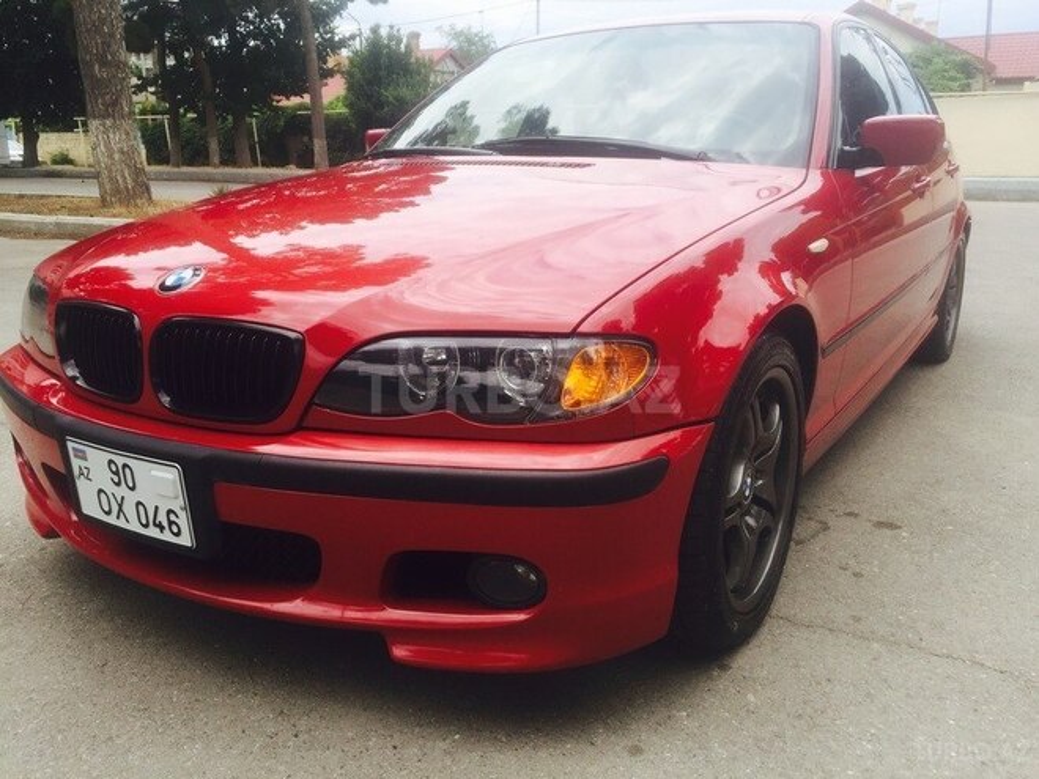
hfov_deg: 61.7
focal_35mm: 29
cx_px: 520
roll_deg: -0.7
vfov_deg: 48.2
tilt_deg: -12.4
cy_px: 390
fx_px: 870
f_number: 2.2
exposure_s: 1/1199
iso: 32
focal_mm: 4.15
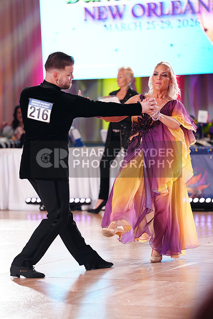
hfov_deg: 7.9
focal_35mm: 173
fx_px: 1534
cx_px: 106
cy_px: 160
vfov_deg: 11.9
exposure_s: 1/500
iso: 2000
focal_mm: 173
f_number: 2.8
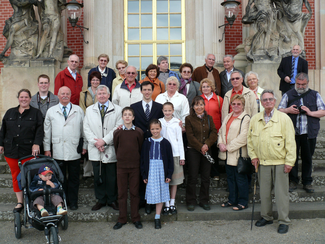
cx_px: 162
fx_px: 329
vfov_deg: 40.7
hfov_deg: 52.6
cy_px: 122
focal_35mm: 35
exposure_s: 1/100
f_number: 4
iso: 100
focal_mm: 7.4
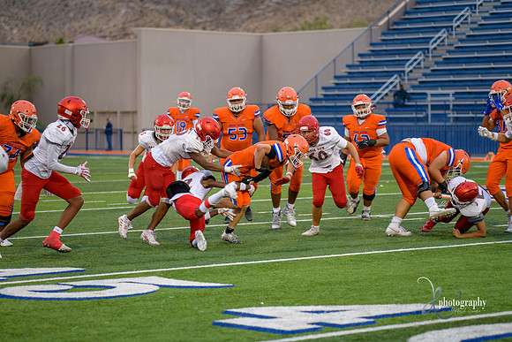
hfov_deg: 17.1
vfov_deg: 11.4
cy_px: 171
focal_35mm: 120
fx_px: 1707
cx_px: 256
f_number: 2.8
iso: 560
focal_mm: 120
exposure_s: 1/500
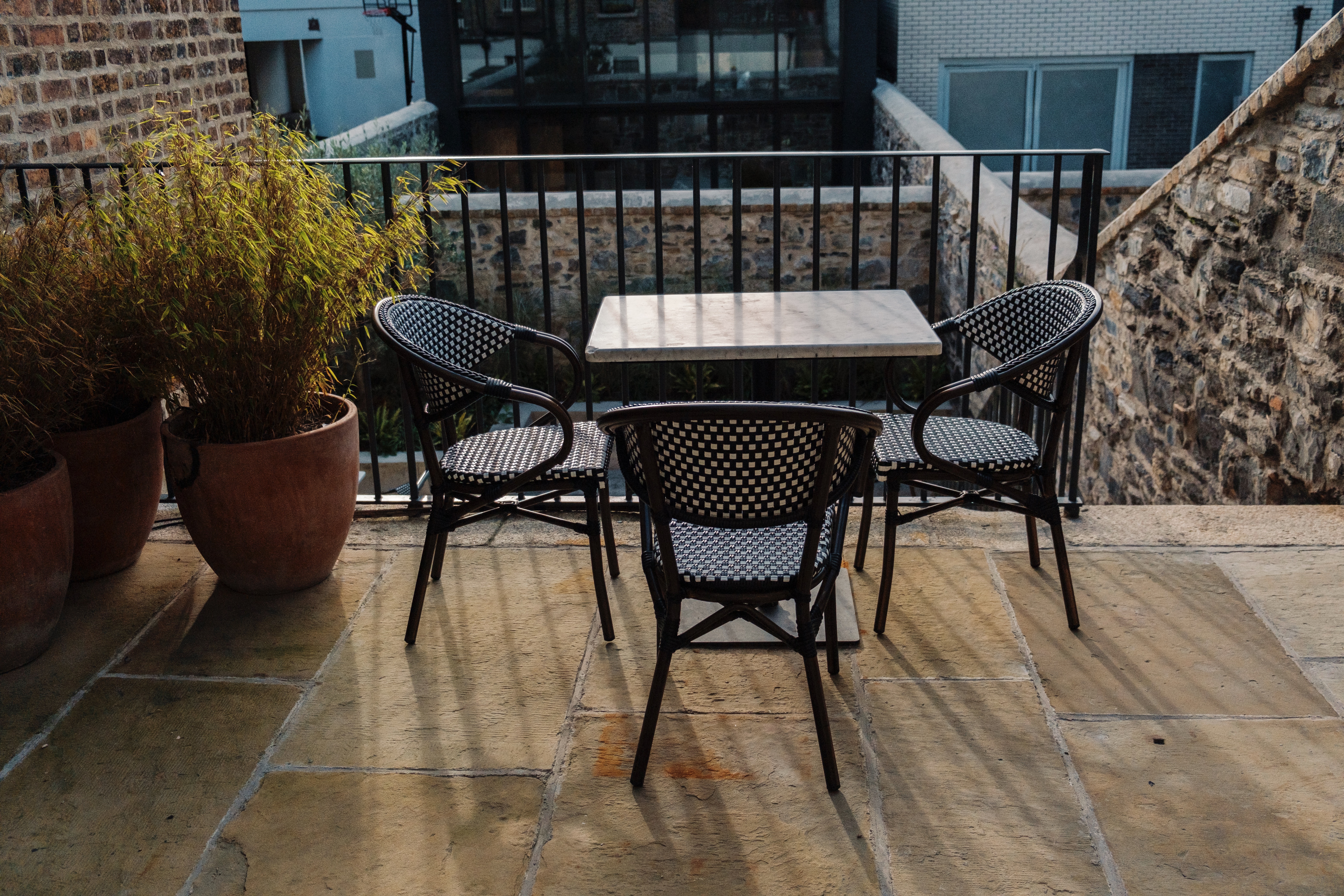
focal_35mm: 36
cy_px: 448
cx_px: 672
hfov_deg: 53.1
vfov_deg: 36.9
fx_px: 1344
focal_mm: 24.3
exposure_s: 1/8000
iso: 800
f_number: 3.2
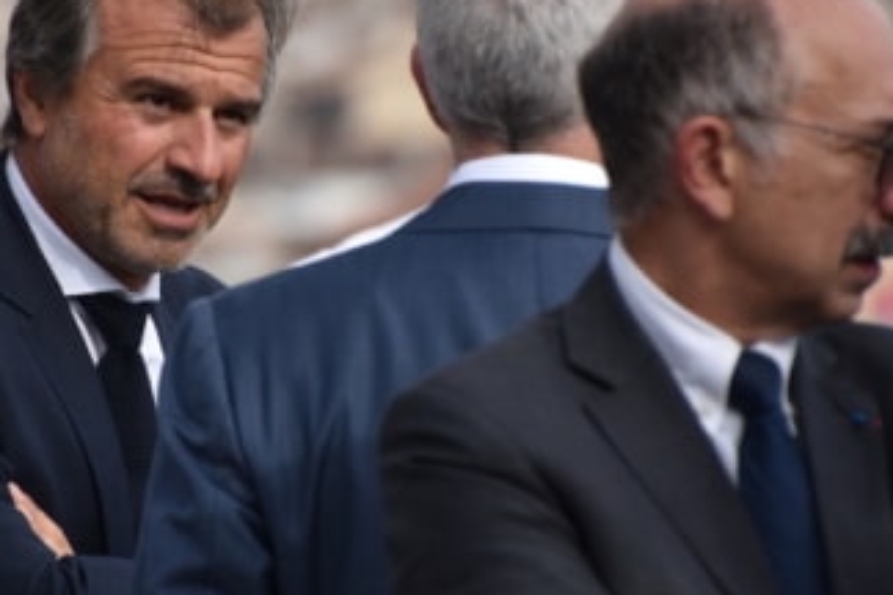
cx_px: 298
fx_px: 20661
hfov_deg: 2.5
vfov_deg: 1.7
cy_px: 270
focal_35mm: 833
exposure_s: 1/500
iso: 200
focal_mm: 300
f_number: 6.3
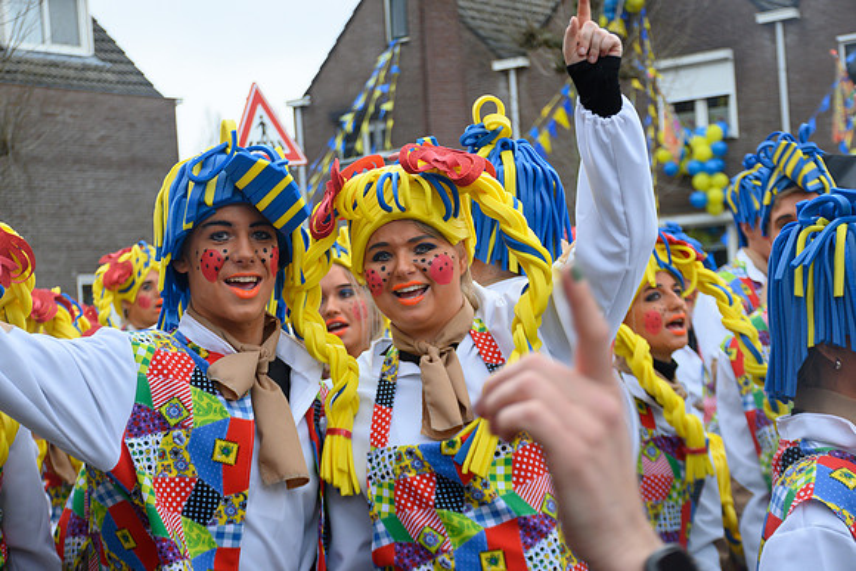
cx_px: 428
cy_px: 286
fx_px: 1784
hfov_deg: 27.0
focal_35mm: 75
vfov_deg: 18.2
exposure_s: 1/250
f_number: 5
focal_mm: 50
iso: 400
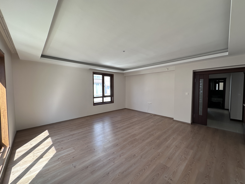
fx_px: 99
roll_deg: -0.1
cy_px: 92
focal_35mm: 14
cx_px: 122
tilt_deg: -2.0
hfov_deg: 102.1
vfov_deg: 85.7
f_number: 2.2
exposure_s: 1/157
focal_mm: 2.22
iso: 40
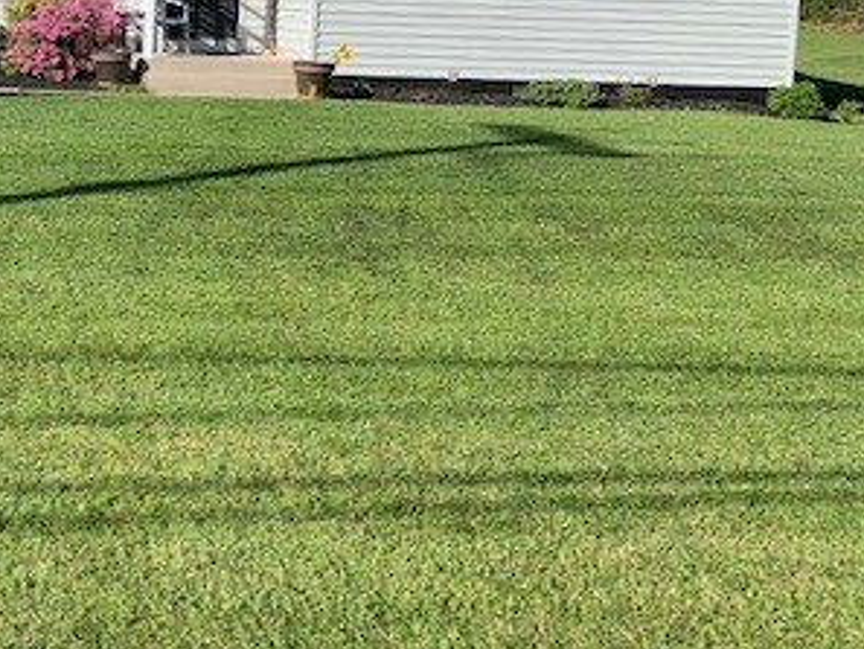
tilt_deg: -5.4
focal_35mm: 56
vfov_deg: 25.6
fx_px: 1398
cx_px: -58
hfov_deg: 31.0
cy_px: 114
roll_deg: -2.2
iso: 25
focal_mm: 4.25
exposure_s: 1/1634
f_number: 1.8
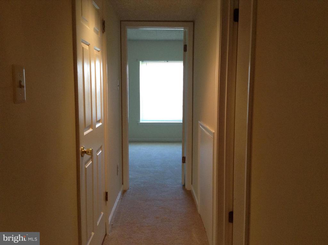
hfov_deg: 55.4
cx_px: 164
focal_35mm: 33
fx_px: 312
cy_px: 122
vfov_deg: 42.8
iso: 100
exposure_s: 1/24
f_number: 2.4
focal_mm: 3.3
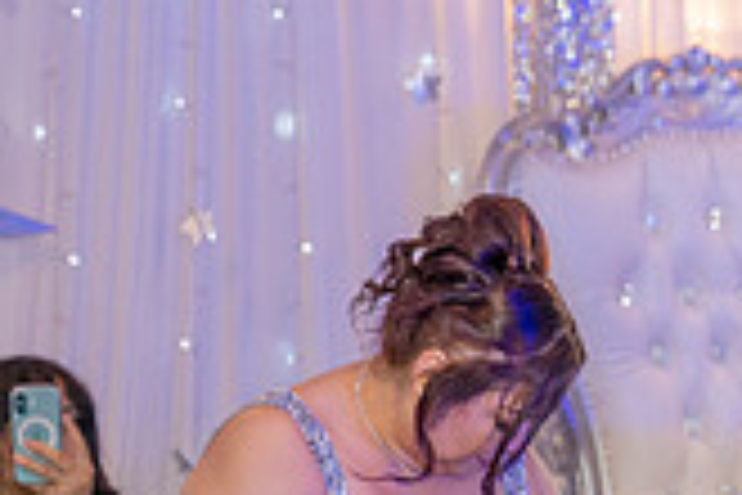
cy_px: 421
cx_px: 1232
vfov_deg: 5.6
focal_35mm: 246
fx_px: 5070
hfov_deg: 8.1
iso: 1000
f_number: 2.8
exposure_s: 1/200
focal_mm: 70
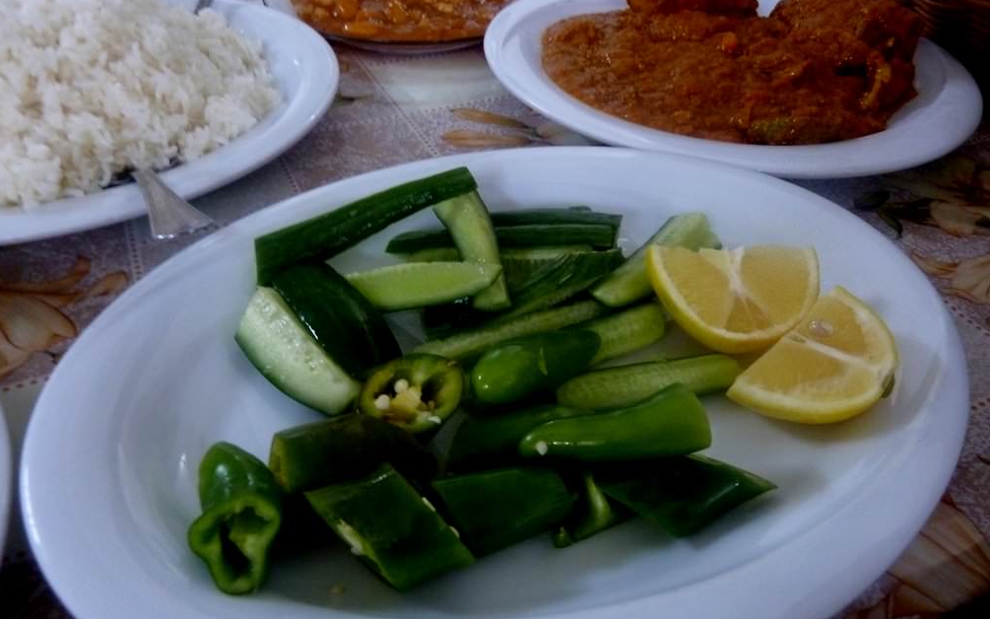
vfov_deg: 45.9
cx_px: 500
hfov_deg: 68.4
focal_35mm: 27
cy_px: 344
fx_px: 728
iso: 400
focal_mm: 4.1
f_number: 3.3
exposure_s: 1/5
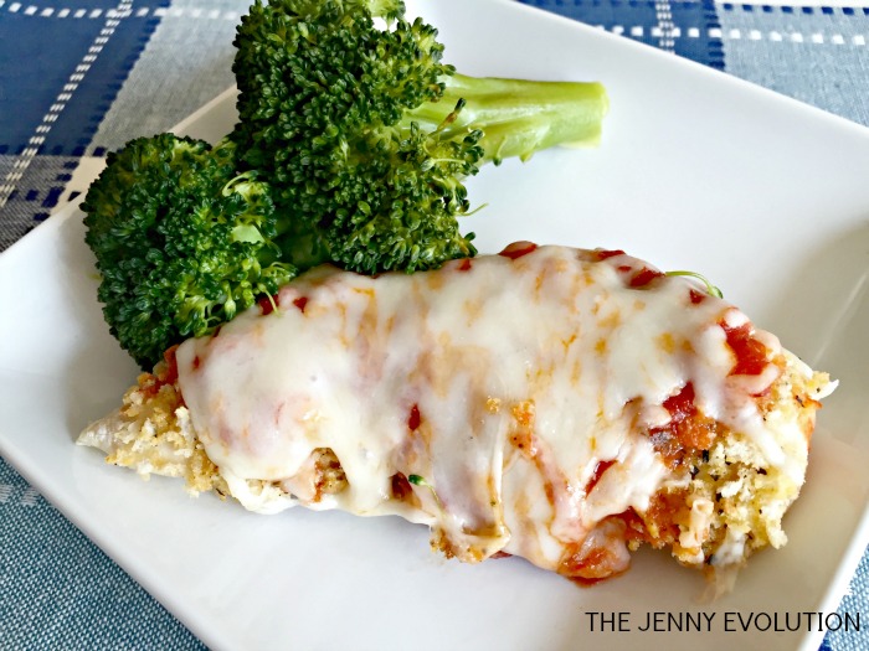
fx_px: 728
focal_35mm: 29
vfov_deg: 48.2
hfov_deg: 61.7
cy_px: 326
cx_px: 434
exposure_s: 1/40
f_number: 2.2
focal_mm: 4.15
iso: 32
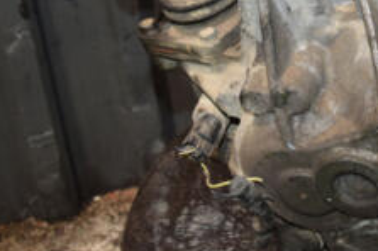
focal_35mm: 97
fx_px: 1017
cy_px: 25
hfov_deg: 20.3
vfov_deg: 13.9
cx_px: 397
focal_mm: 24
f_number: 5
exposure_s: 1/60
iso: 800
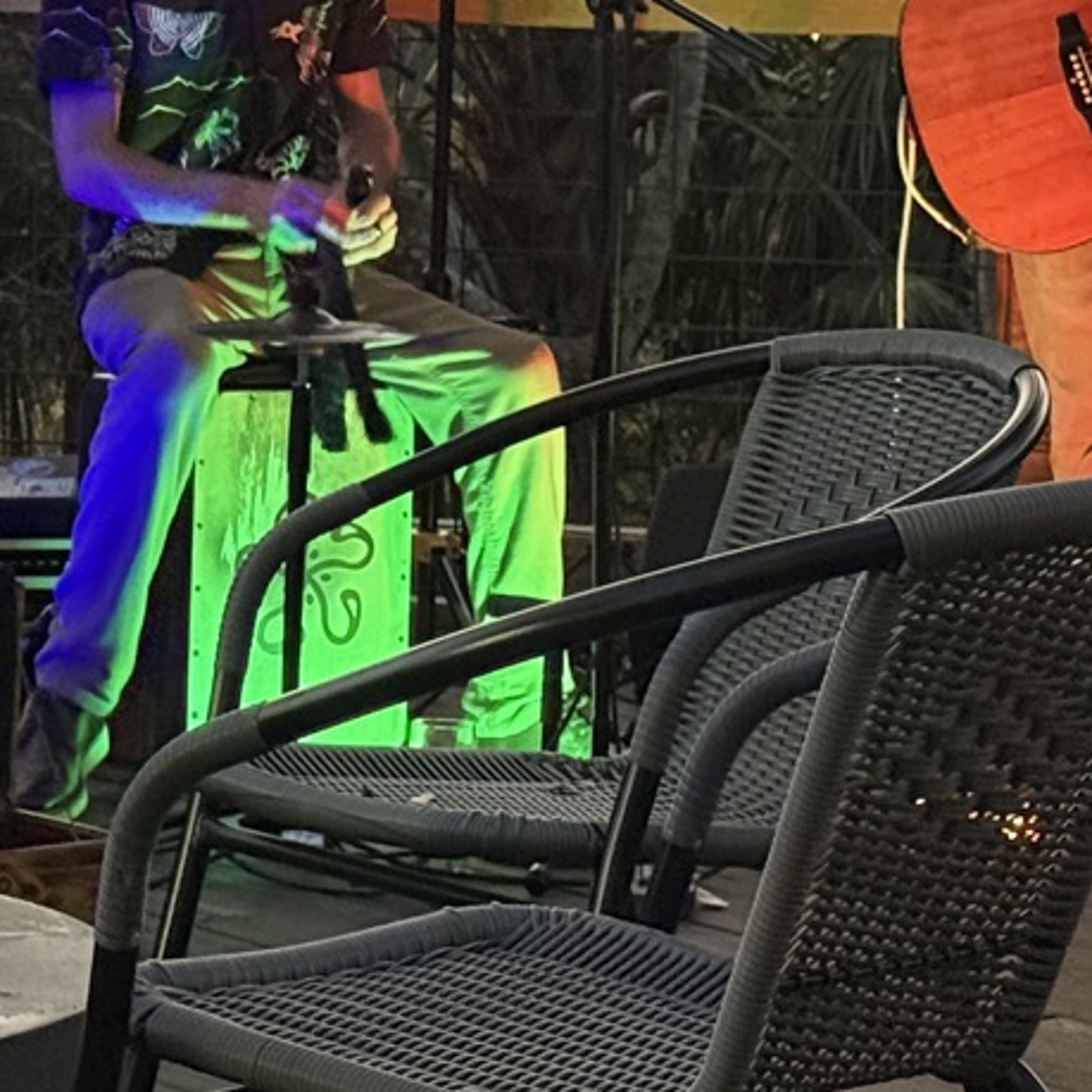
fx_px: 5282
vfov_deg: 11.7
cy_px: 40
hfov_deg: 11.8
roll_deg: -1.1
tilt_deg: -0.4
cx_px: 224
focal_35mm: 148
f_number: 1.78
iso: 640
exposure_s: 1/30
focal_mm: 6.76
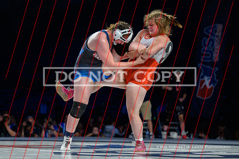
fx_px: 741
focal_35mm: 112
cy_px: 81
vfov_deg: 12.3
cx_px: 106
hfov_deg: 18.3
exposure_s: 1/800
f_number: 2.8
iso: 1000
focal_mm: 98
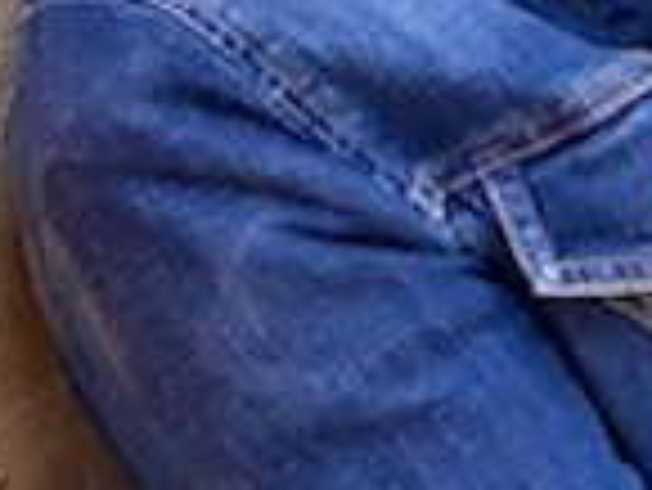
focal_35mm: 179
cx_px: 881
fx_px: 3374
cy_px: -205
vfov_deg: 8.2
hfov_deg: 10.7
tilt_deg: -20.6
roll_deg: -1.2
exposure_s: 1/122
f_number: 2
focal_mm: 6
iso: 160
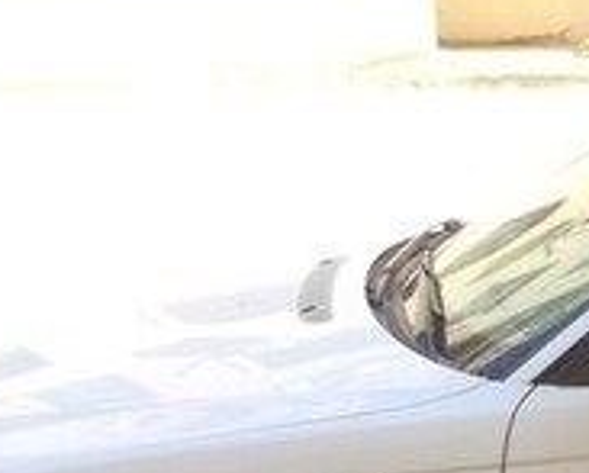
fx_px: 1781
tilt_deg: -19.4
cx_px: 859
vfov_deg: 14.7
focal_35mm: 102
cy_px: 549
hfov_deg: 17.1
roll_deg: -1.6
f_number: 2.2
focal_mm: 4.15
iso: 32
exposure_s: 1/380
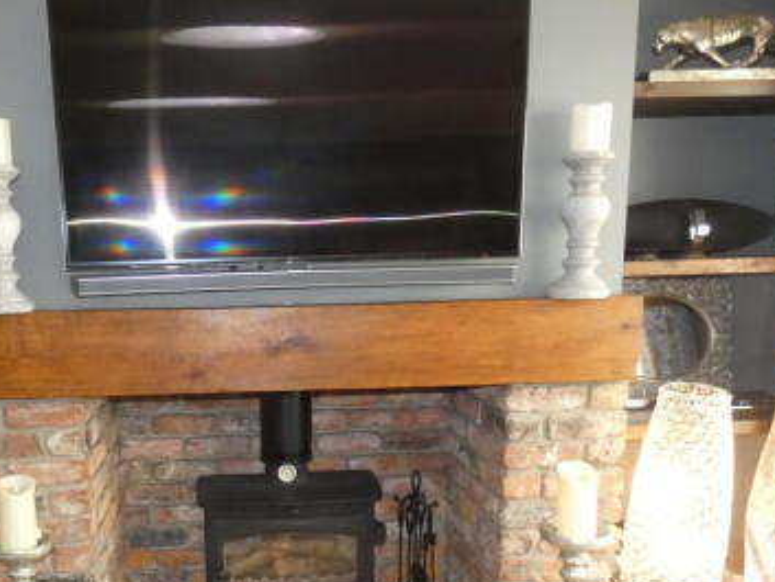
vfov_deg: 42.1
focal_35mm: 33
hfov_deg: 54.1
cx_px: 254
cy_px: 407
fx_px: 739
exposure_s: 1/60
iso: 640
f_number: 2.8
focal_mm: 3.6
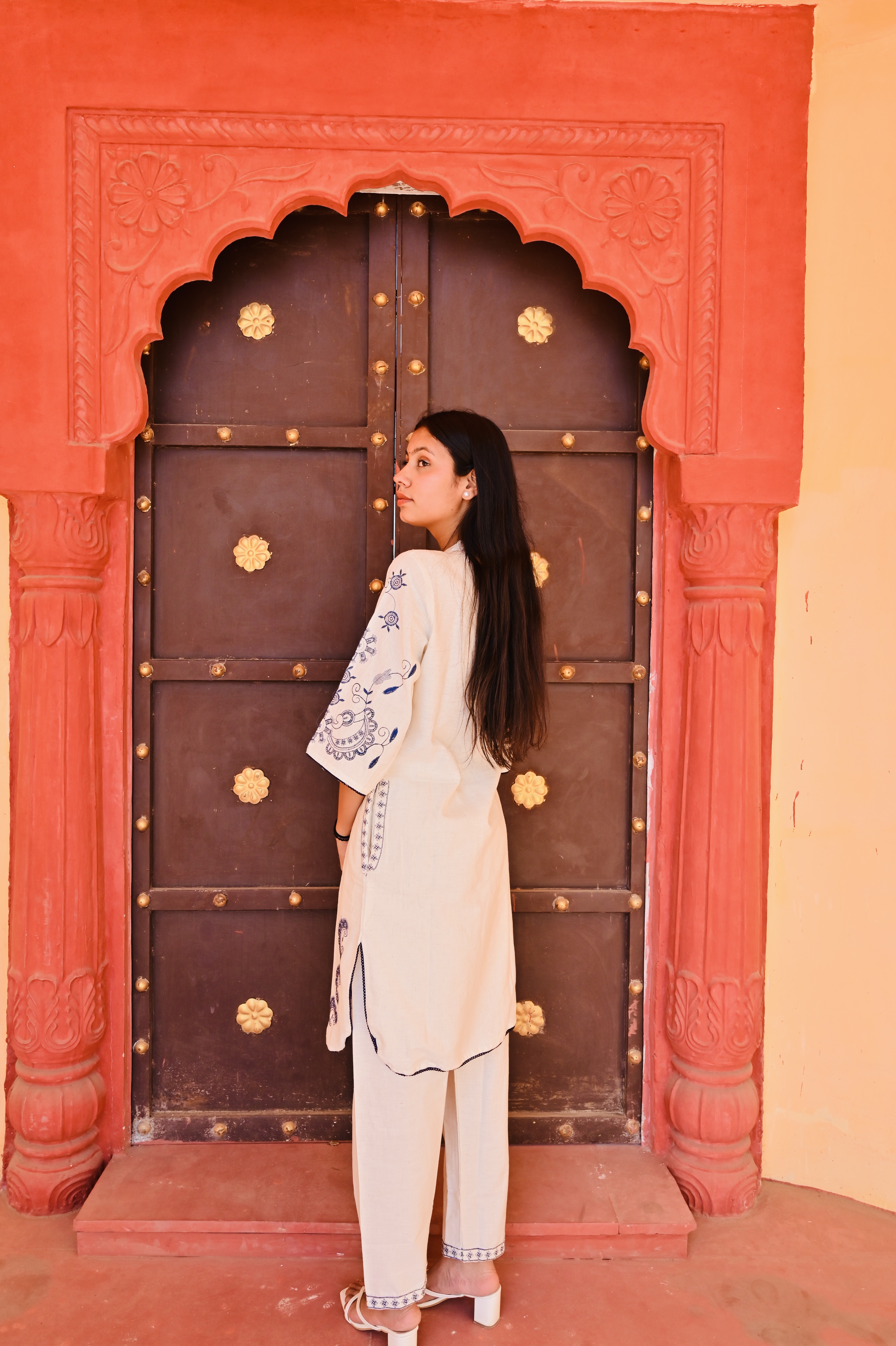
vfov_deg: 71.5
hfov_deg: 51.2
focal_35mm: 25
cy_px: 655
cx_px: 439
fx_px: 935
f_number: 9
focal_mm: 24
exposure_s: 1/125
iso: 160
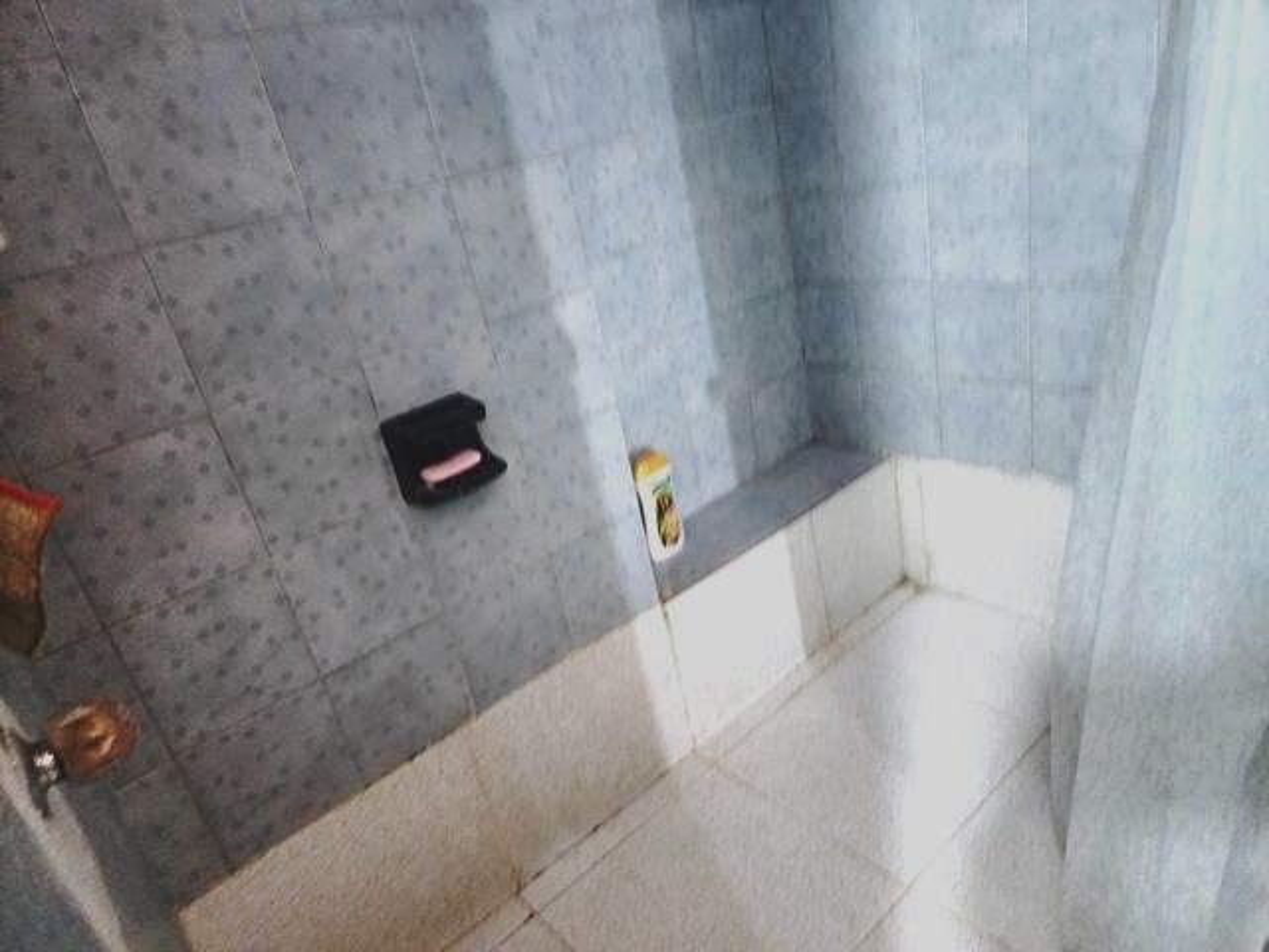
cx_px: 634
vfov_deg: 58.9
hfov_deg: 73.9
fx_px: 843
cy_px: 476
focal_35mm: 23
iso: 640
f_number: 1.8
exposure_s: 1/24
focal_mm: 6.4
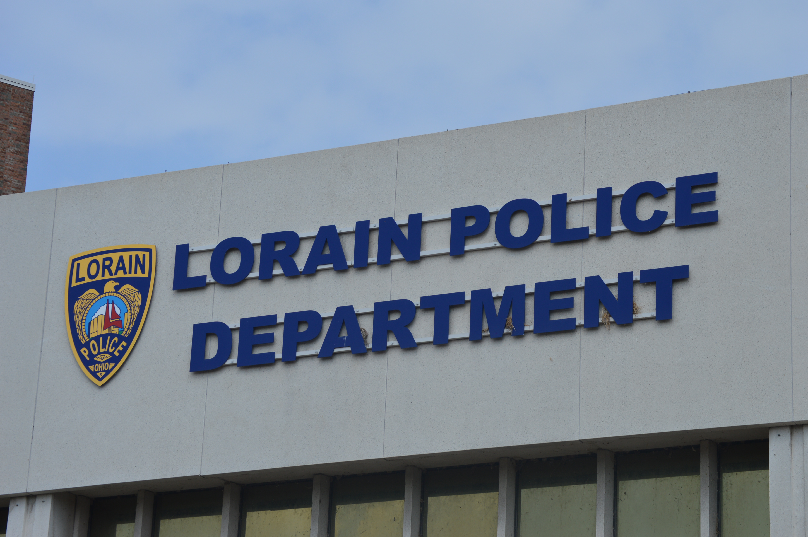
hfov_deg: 17.5
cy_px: 268
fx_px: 2624
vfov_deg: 11.7
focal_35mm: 117
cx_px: 404
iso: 100
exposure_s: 1/640
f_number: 6.3
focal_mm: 78
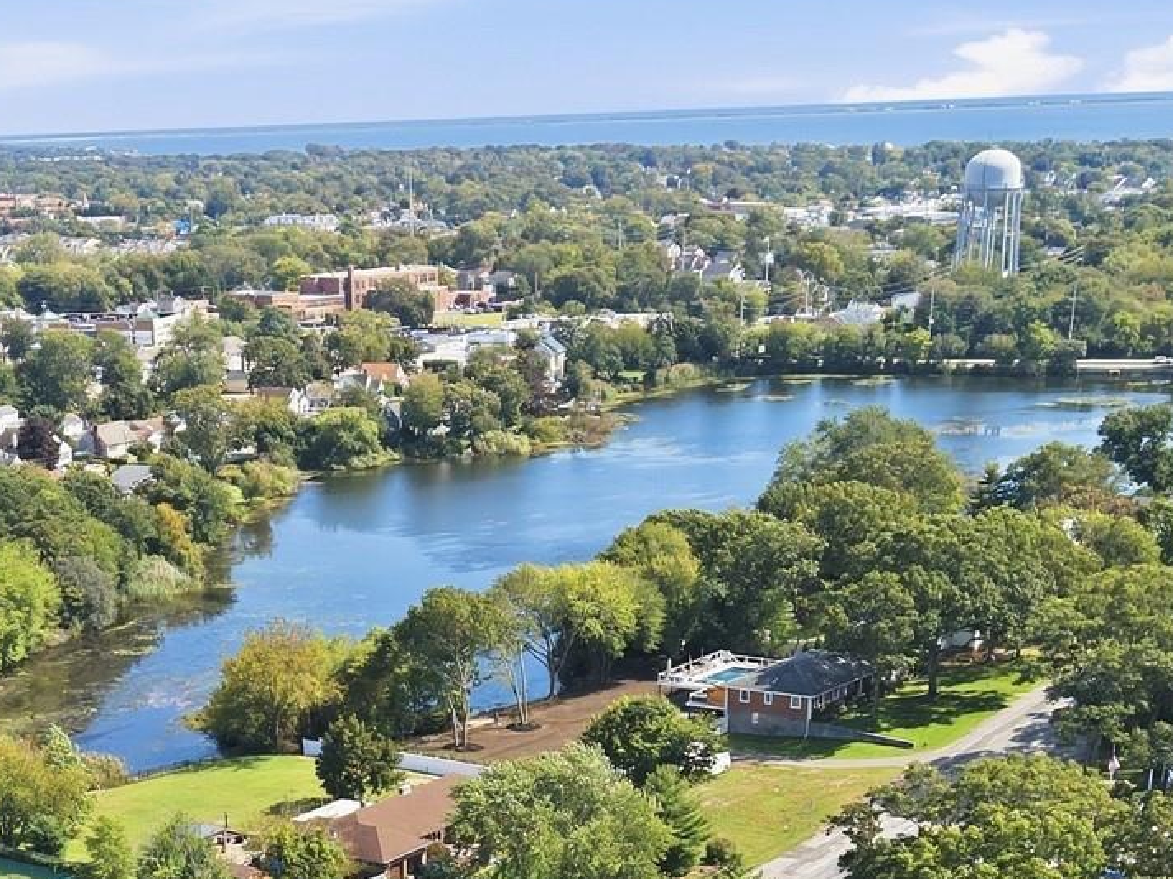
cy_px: 1246
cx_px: 349
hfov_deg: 27.9
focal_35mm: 69
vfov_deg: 19.1
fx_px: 2338
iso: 330
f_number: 1.8
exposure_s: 1/4000
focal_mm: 8.7
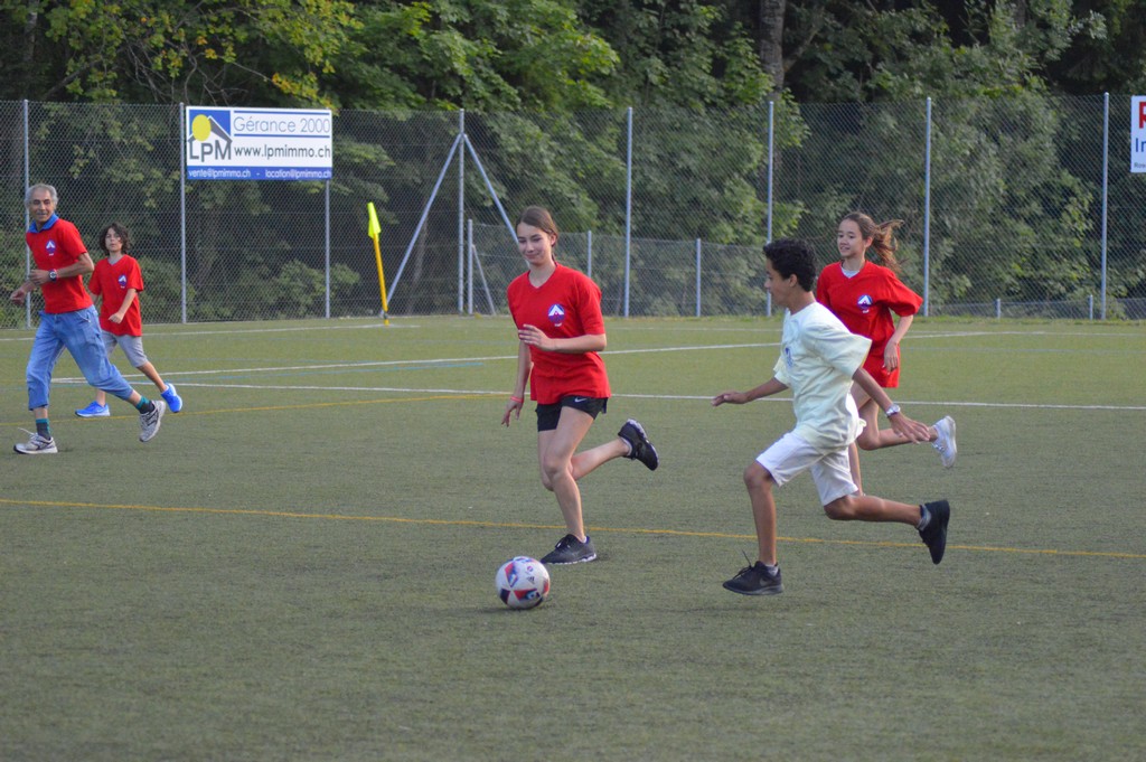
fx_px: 4294
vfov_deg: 10.1
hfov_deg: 15.2
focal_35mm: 135
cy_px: 381
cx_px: 573
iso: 3200
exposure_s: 1/1600
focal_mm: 90
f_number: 4
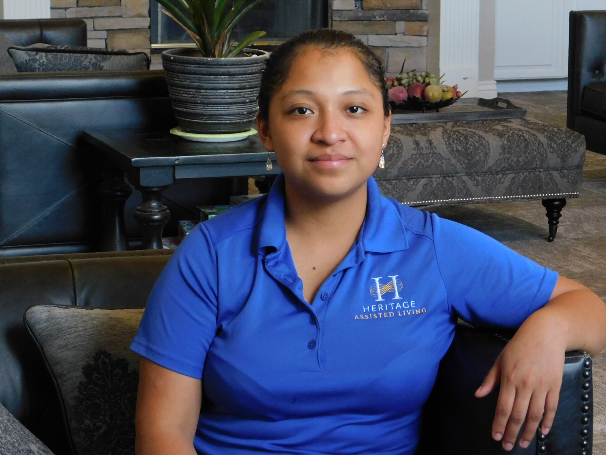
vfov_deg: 14.0
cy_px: 219
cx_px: 373
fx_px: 1856
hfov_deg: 18.5
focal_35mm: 106
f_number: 4.4
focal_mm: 14.2
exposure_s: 1/25
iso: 400
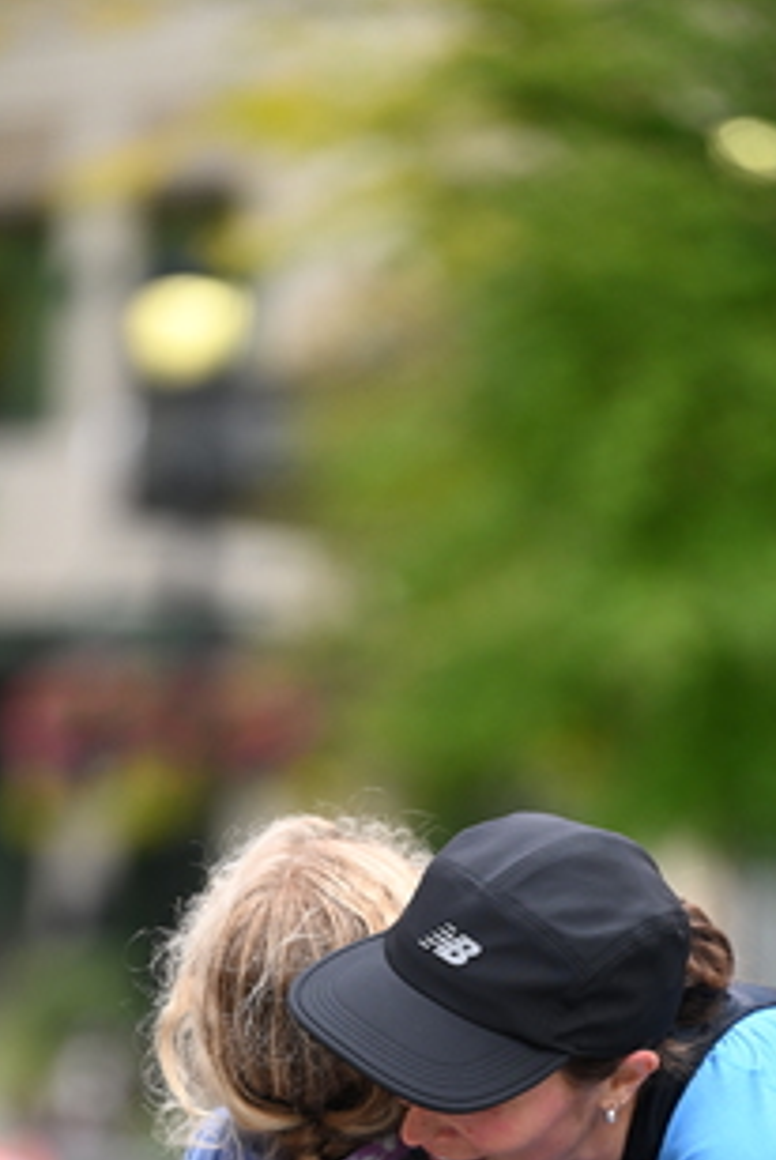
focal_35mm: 330
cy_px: 1032
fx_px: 10645
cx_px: 507
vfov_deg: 6.2
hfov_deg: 4.2
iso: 640
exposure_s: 1/1600
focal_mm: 185
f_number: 2.8
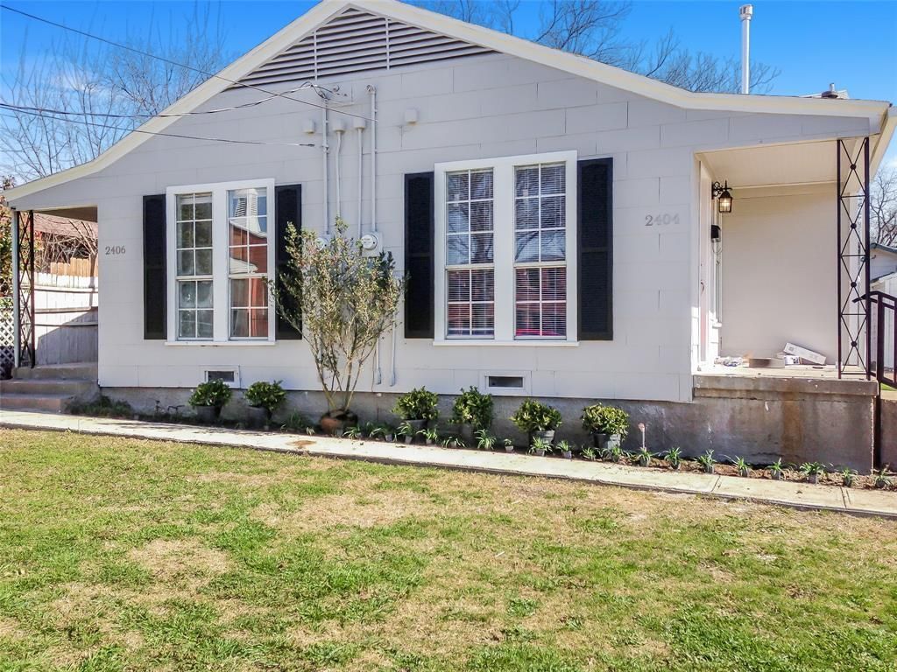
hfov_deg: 55.4
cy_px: 336
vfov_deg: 42.9
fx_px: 855
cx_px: 448
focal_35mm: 33
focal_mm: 4.13
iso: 50
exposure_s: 1/874
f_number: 2.4
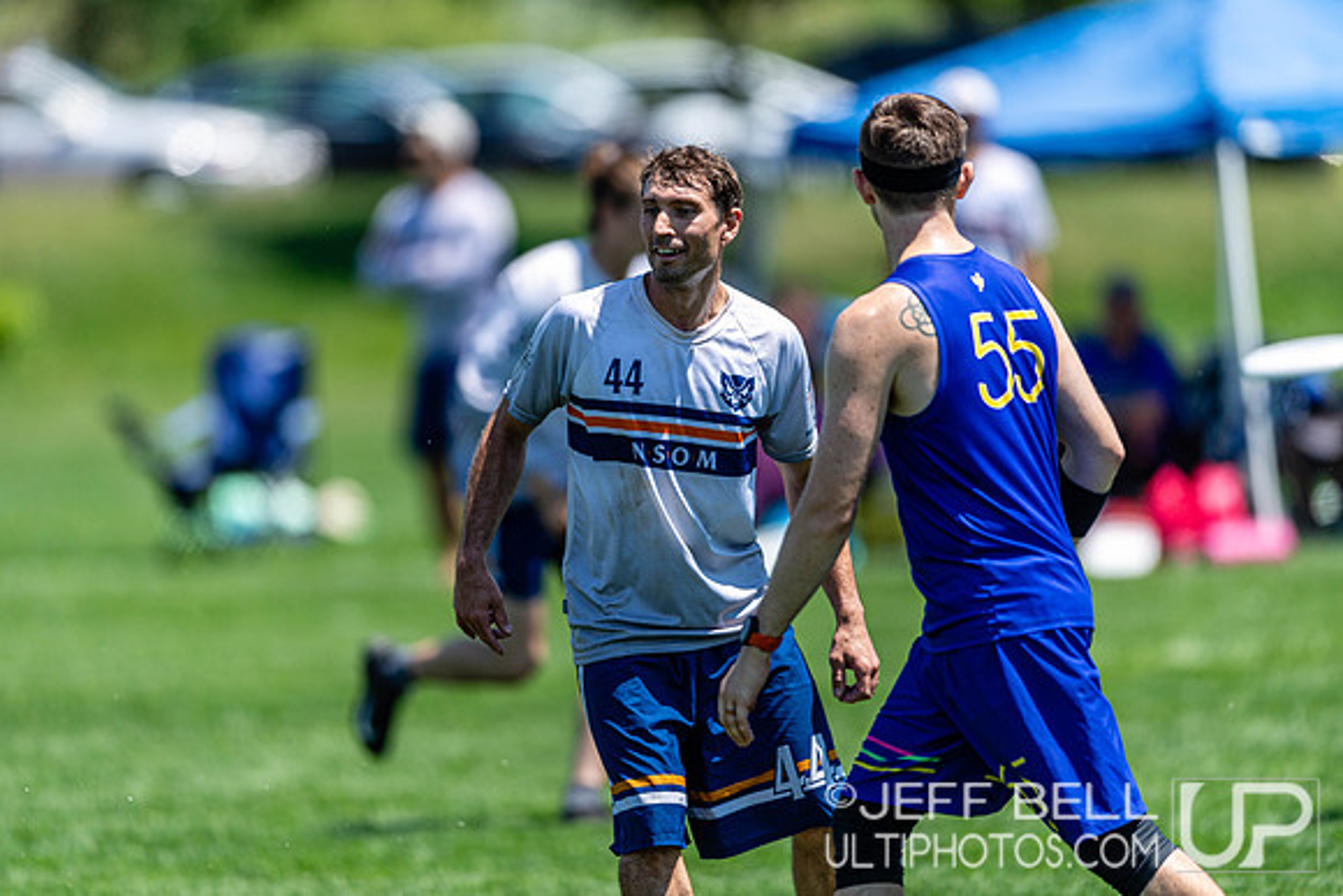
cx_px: 672
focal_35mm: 400
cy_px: 448
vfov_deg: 3.4
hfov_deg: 5.2
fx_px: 14925
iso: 160
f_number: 2.8
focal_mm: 400
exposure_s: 1/2500
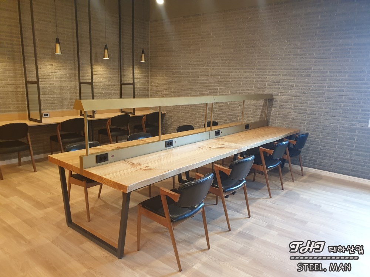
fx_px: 278
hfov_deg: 67.3
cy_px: 138
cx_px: 185
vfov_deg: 53.1
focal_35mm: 26
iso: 400
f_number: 2.4
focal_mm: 4.3
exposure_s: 1/60
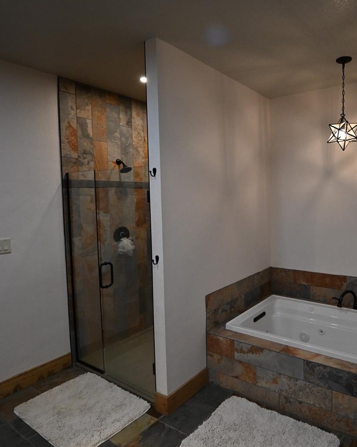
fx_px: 291
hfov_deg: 60.4
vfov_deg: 75.0
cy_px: 215
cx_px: 258
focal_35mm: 22
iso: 1600
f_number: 4
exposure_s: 1/250
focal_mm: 10
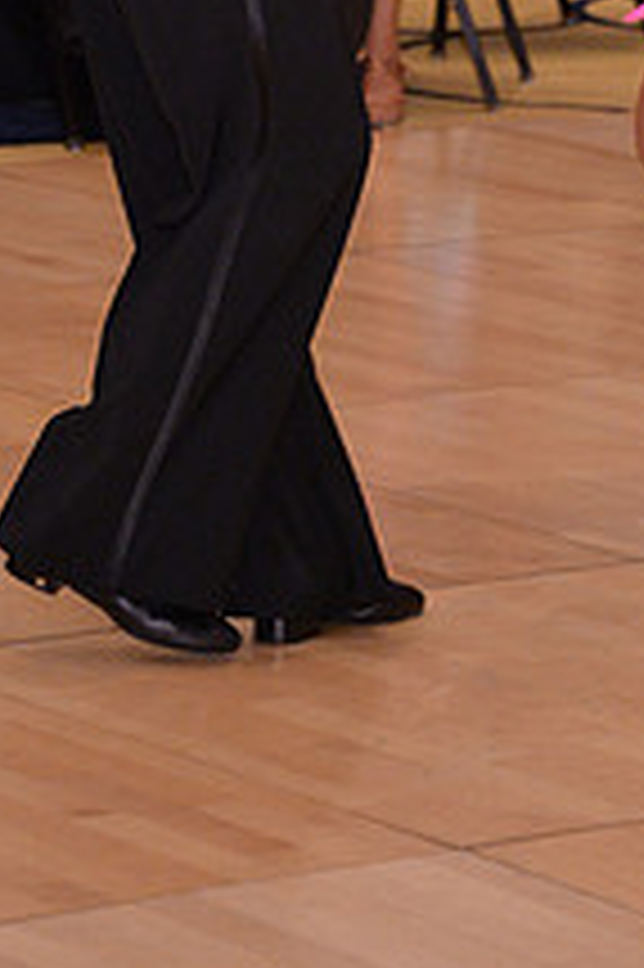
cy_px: -230
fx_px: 7095
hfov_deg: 5.2
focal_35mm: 264
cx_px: 498
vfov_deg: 7.7
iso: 2000
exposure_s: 1/250
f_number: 4.5
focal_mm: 98
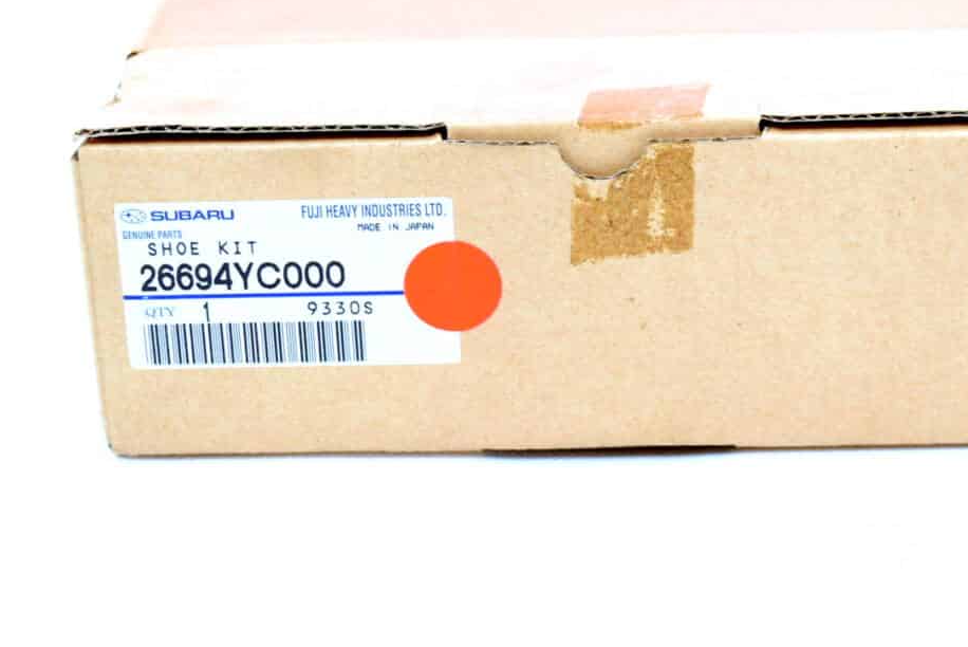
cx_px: 550
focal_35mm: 98
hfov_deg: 20.8
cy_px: 167
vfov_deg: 13.9
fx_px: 2637
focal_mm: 40
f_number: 5.6
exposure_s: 1/125
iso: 400
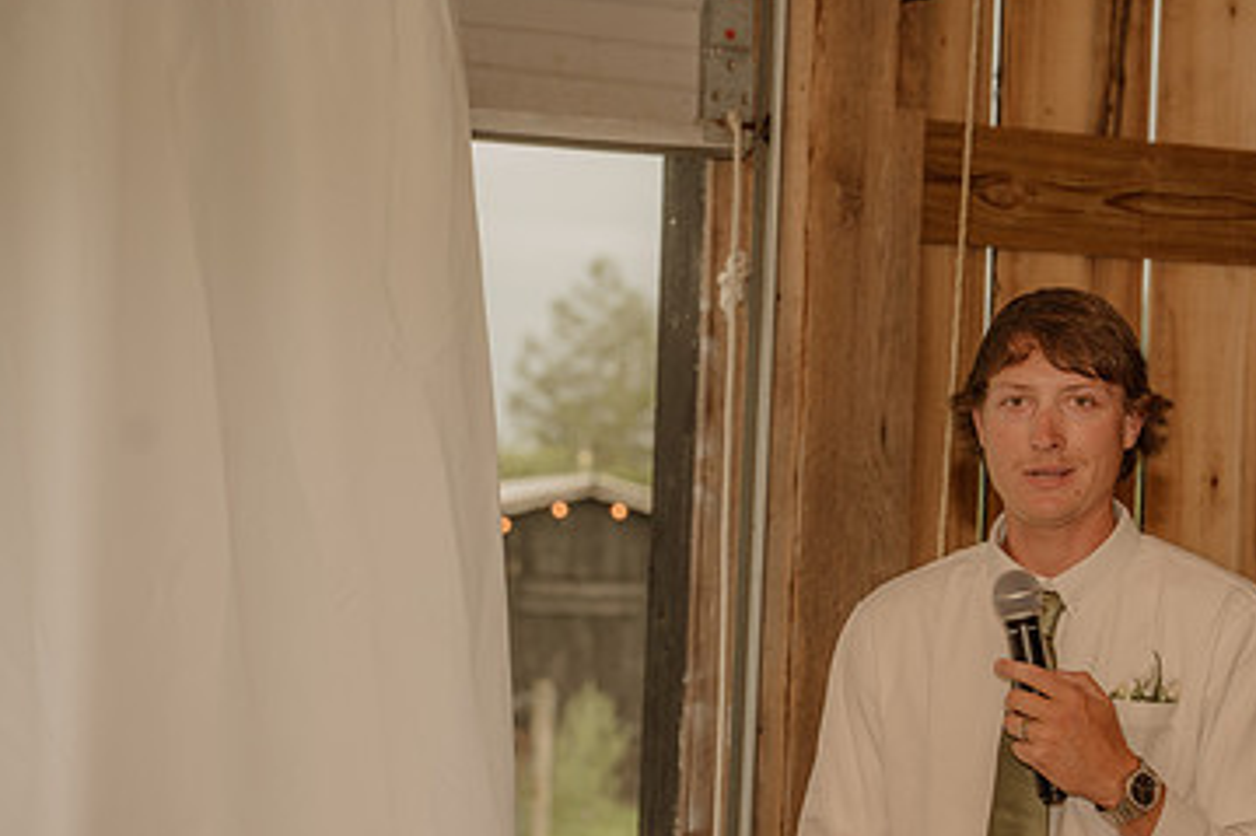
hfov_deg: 18.0
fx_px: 3940
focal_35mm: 113
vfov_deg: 12.1
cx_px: 896
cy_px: 626
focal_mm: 70
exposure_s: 1/200
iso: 500
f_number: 4
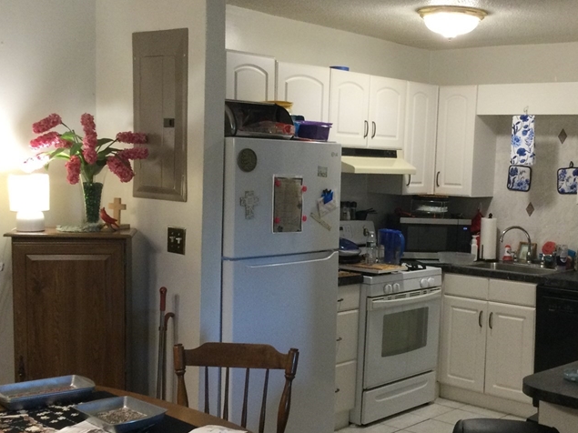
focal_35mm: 50
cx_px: 347
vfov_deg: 29.0
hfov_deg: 38.0
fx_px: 835
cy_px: 260
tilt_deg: -7.3
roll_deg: -2.5
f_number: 2.4
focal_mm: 3.3
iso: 100
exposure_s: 1/30
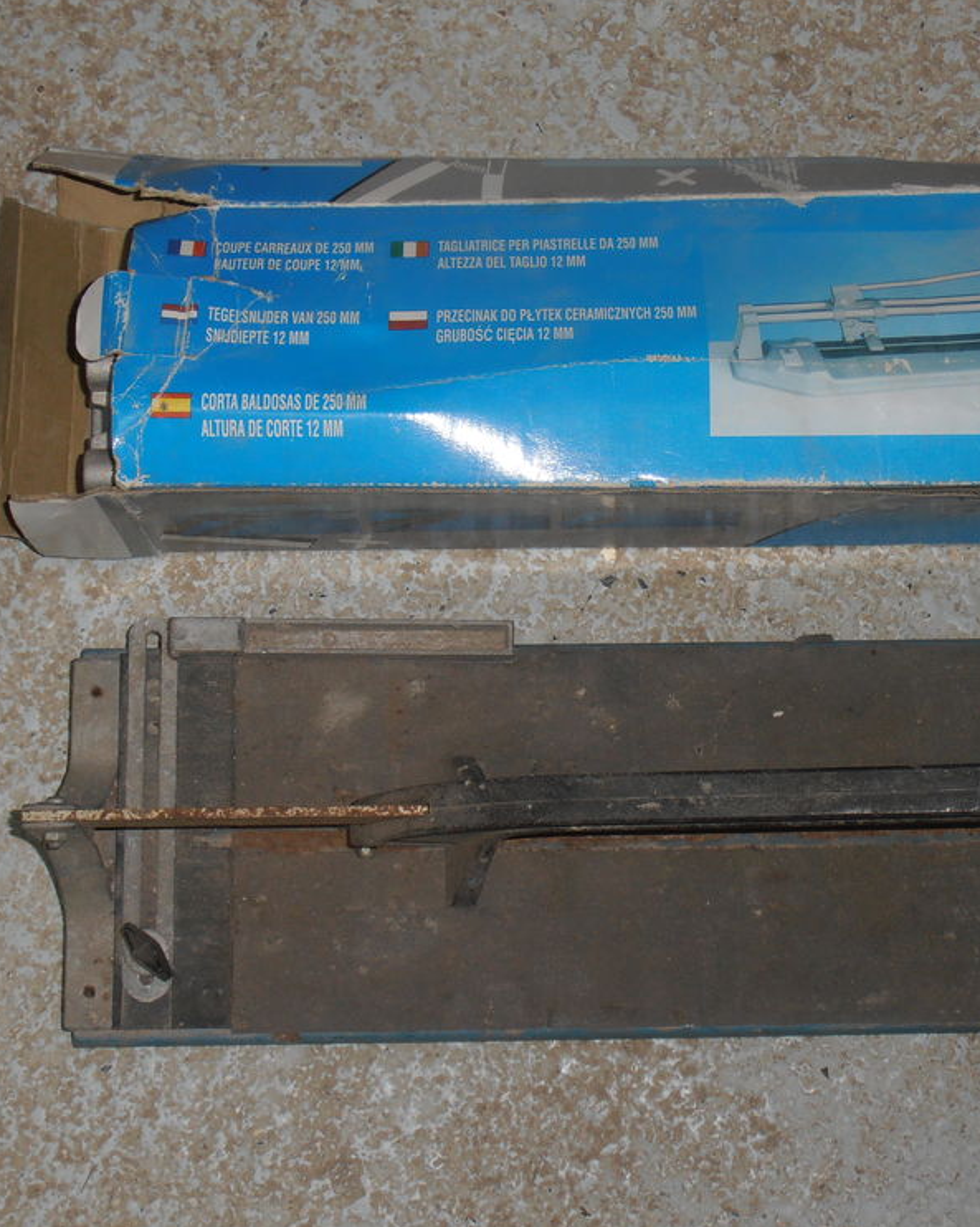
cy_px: 612
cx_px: 607
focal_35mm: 75
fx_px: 2721
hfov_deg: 20.4
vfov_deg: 25.4
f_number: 4.5
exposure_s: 1/50
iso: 125
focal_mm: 10.04
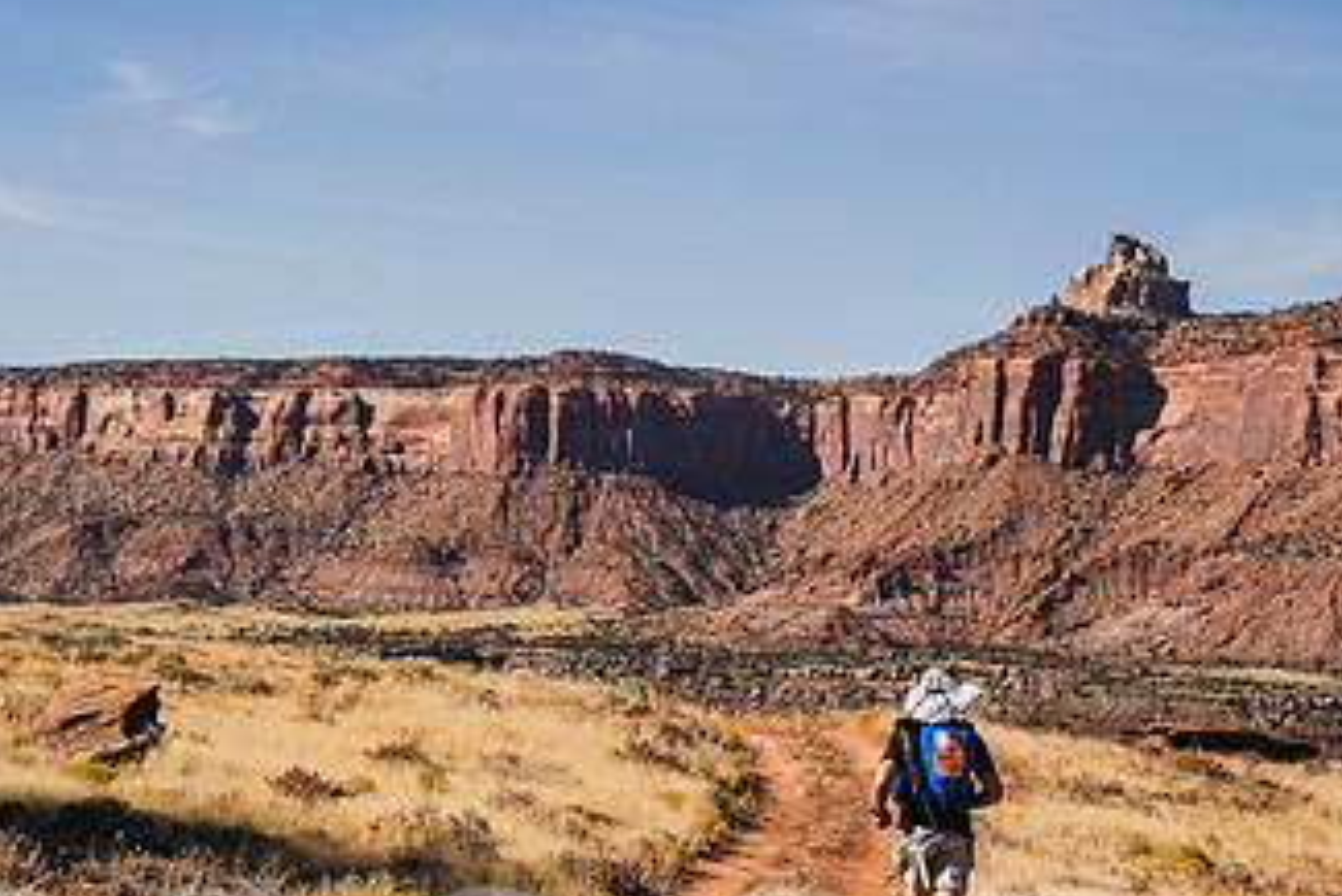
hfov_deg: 16.6
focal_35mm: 123
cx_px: 524
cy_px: 535
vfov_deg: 11.2
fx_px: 4587
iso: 160
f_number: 4.5
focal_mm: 69
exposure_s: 1/1600
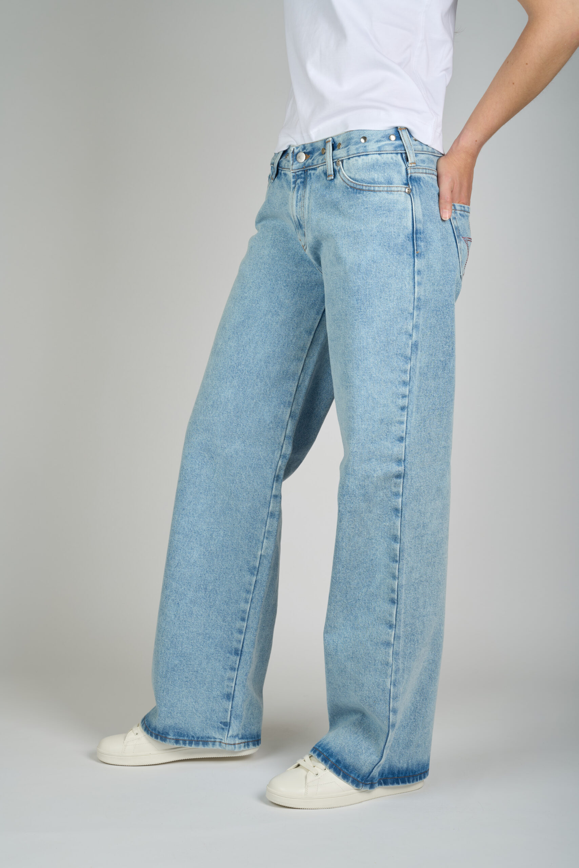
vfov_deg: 34.1
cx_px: 290
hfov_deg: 23.1
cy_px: 434
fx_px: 1415
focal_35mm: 59
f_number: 13
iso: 100
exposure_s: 1/200
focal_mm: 58.7
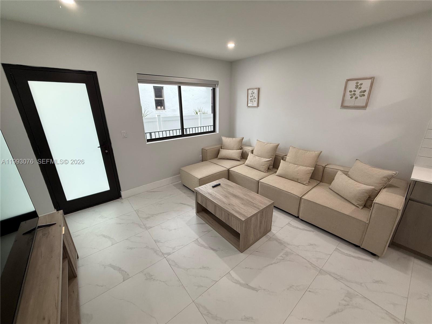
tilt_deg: -20.6
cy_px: 162
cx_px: 216
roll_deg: +0.4
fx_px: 175
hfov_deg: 102.1
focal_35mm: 14
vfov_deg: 85.7
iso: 125
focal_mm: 2.22
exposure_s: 1/120
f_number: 2.2
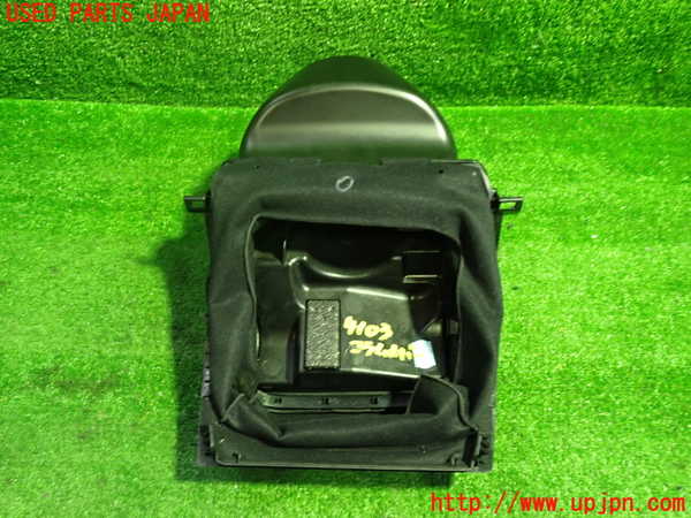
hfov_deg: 60.0
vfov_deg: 46.8
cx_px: 346
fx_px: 599
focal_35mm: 30
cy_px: 259
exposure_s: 1/30
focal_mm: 5.4
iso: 640
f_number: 2.3
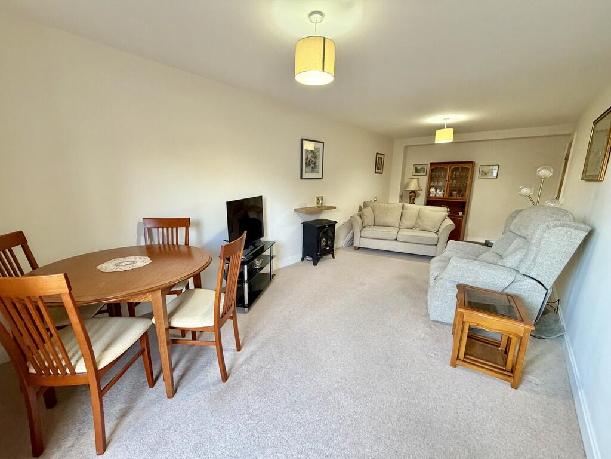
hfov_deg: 102.1
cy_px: 230
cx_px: 306
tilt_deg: -11.6
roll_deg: -1.2
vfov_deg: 85.7
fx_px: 247
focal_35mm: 14
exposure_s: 1/50
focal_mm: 2.22
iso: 320
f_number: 2.2
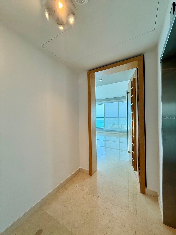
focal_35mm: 14
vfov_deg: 102.1
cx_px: 88
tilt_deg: -0.8
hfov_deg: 85.7
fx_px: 95
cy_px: 118
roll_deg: +0.6
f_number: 2.2
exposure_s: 1/170
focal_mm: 2.22
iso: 64
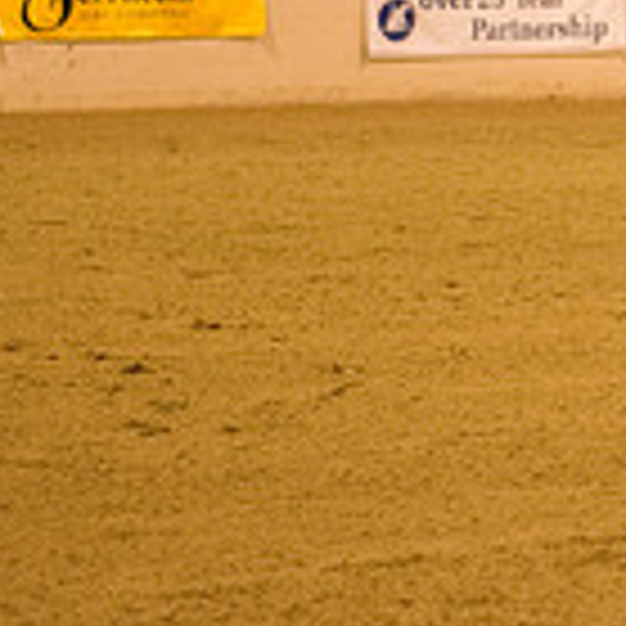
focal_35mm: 265
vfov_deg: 6.6
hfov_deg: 6.5
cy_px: -25
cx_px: 1135
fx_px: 5422
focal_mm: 50
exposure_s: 1/125
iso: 320
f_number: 1.8
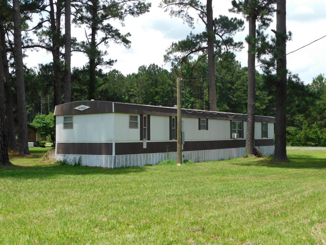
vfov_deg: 32.2
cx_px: 163
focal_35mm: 45
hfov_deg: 42.1
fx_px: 424
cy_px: 122
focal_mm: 8
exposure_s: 1/800
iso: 125
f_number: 3.7
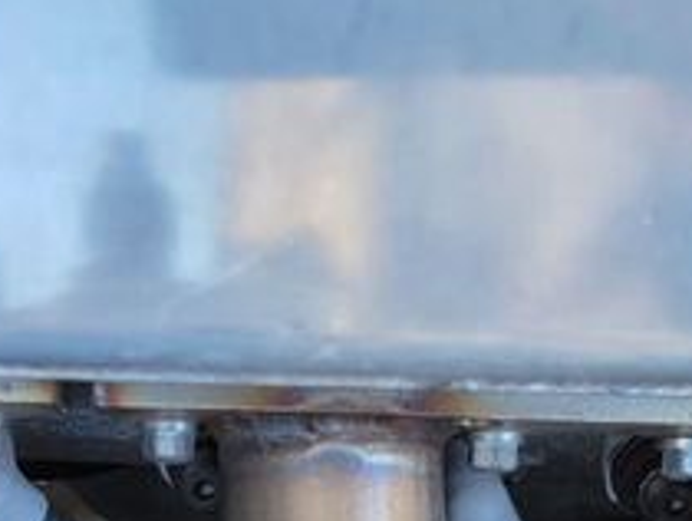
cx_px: 161
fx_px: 1461
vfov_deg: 18.2
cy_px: 752
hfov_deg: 26.3
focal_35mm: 73
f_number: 1.8
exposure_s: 1/120
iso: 80
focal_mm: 6.7
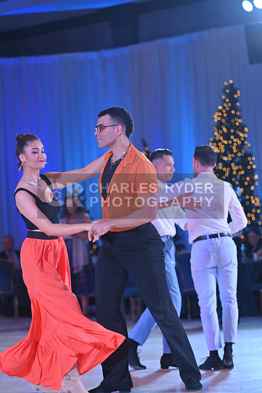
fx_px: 1691
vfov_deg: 13.2
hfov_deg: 8.9
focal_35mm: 155
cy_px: 196
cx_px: 131
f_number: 5
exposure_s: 1/320
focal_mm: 155
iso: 1400
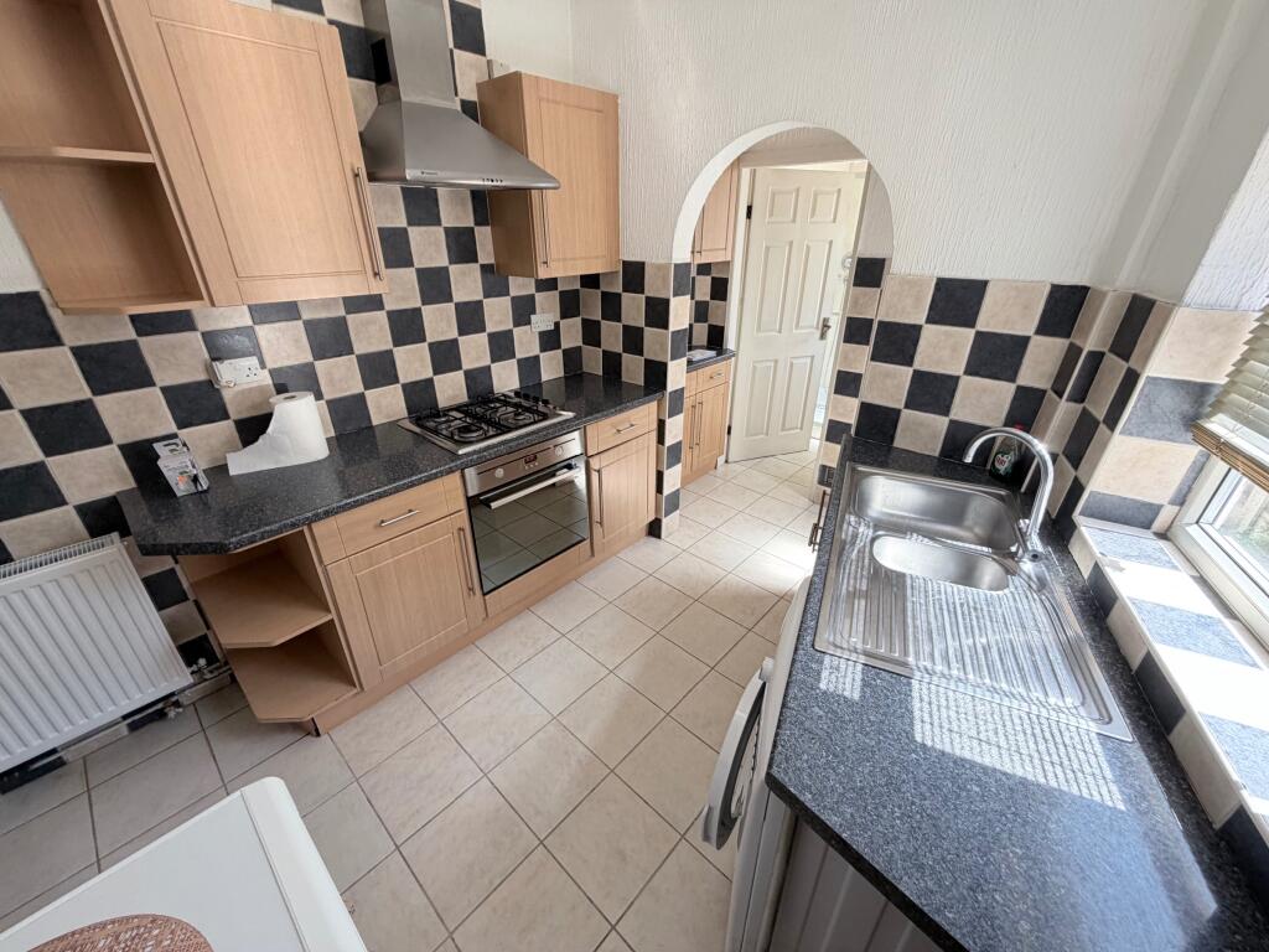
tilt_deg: -23.0
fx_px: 513
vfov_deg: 85.7
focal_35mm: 14
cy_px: 476
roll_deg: -0.7
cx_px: 634
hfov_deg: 102.1
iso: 100
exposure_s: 1/121
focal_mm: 2.22
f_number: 2.2
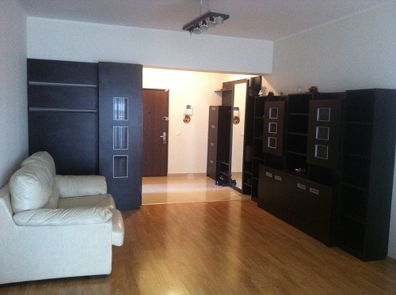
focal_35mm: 35
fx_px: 400
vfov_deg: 40.6
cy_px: 148
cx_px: 198
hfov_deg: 52.7
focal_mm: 3.85
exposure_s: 1/15
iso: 400
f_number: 2.8
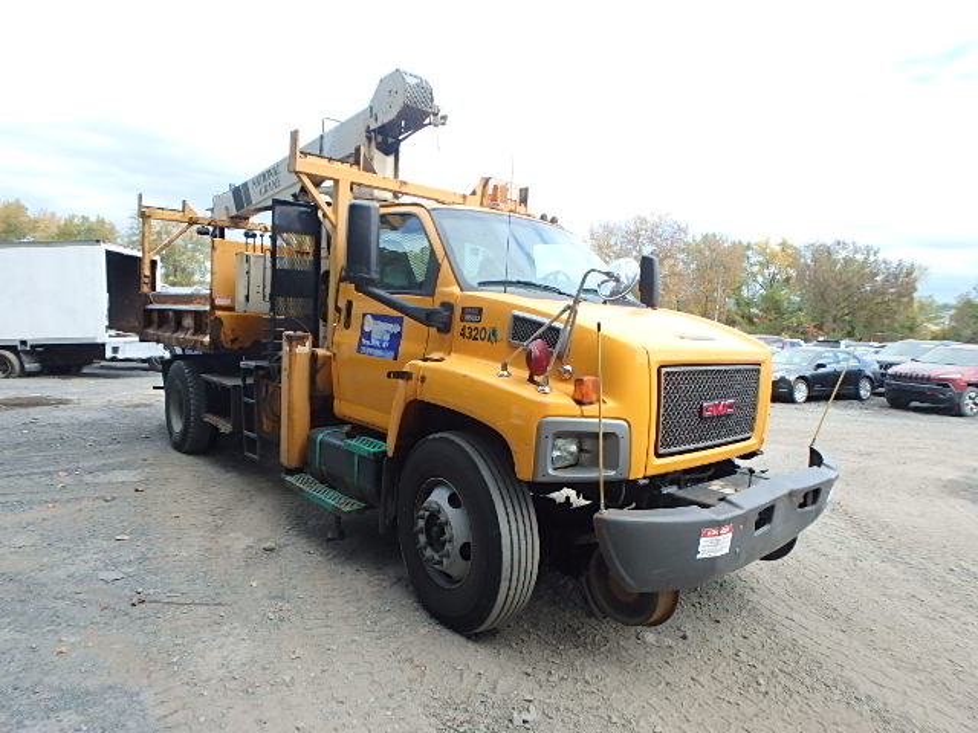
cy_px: 366
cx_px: 489
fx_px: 593
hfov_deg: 79.0
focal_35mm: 21
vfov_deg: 63.4
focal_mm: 3.7
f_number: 3.5
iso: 125
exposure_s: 1/250
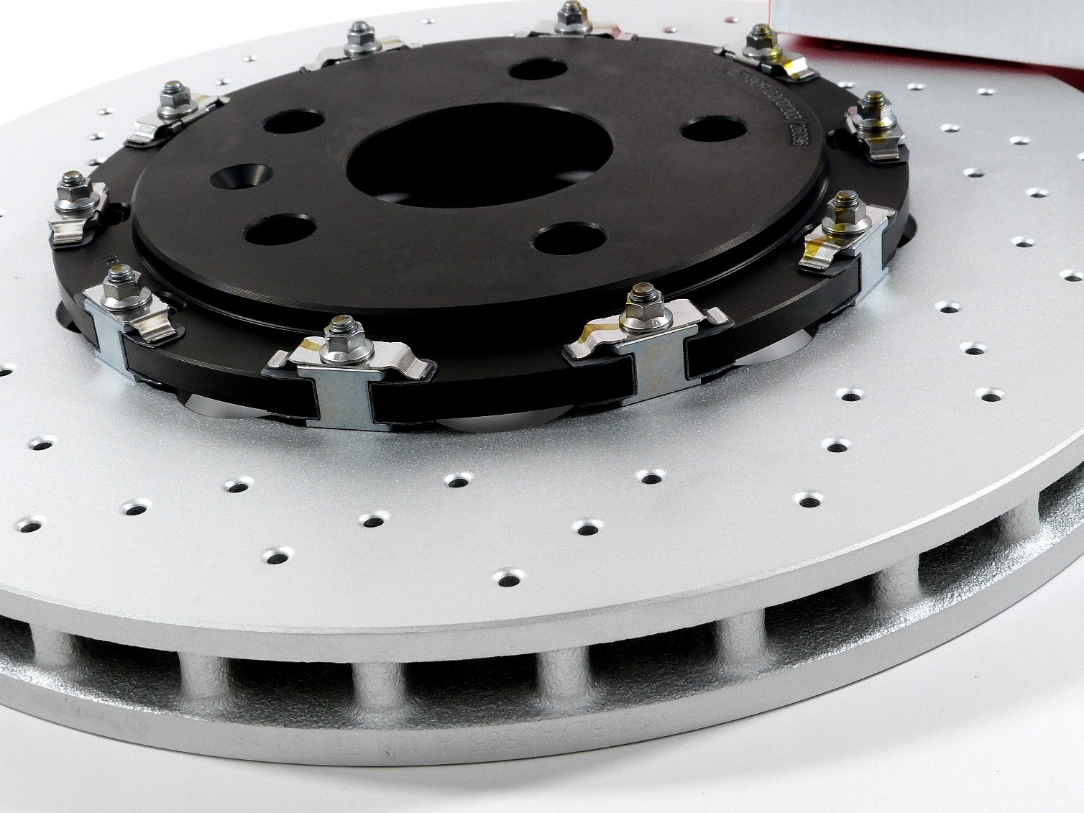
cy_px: 359
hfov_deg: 31.6
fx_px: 1910
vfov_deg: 24.0
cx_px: 643
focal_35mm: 61
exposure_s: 1/160
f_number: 4
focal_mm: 8.3
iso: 100
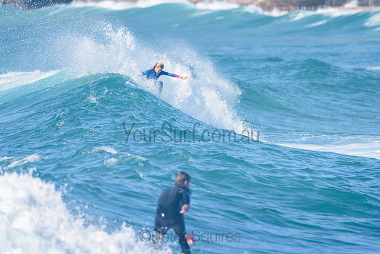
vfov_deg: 2.2
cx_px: 147
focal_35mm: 613
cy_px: 98
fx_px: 6470
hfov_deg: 3.4
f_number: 5.6
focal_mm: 500
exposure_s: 1/2000
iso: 280
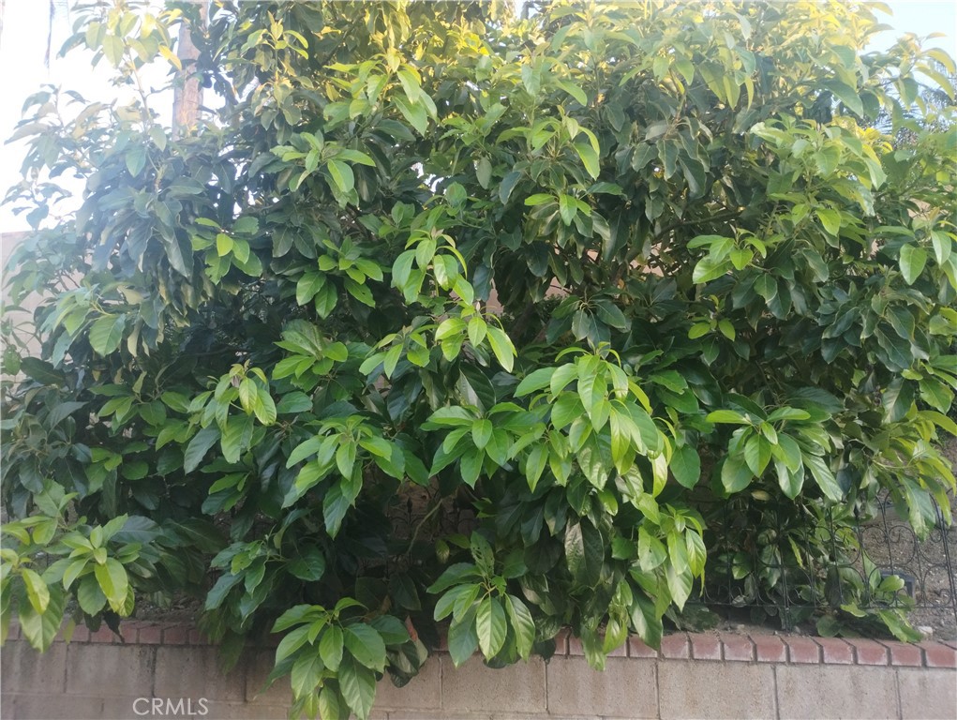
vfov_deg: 49.8
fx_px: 775
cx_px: 478
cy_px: 360
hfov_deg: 63.4
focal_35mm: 28
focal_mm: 4.27
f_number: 1.8
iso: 463
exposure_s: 1/120
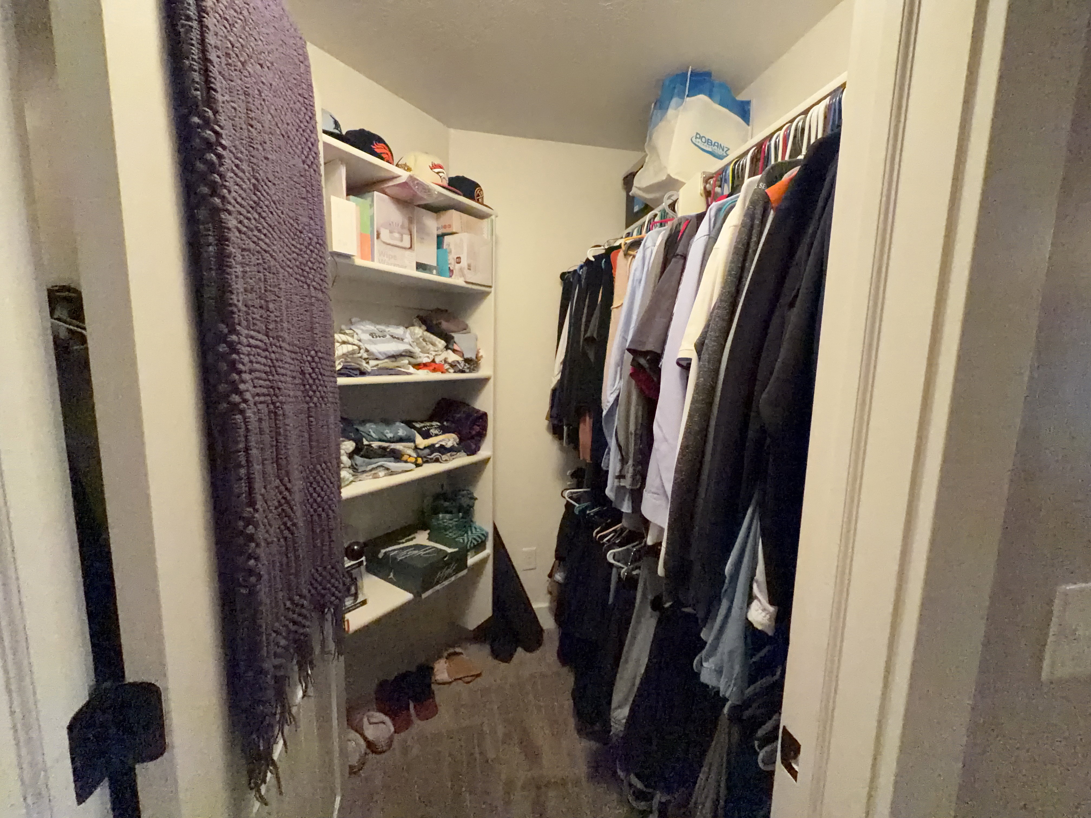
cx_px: 546
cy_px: 409
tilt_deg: -7.2
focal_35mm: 14
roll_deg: -1.3
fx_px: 441
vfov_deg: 85.7
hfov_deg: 102.1
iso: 1600
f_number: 2.2
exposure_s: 1/100
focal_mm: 2.22
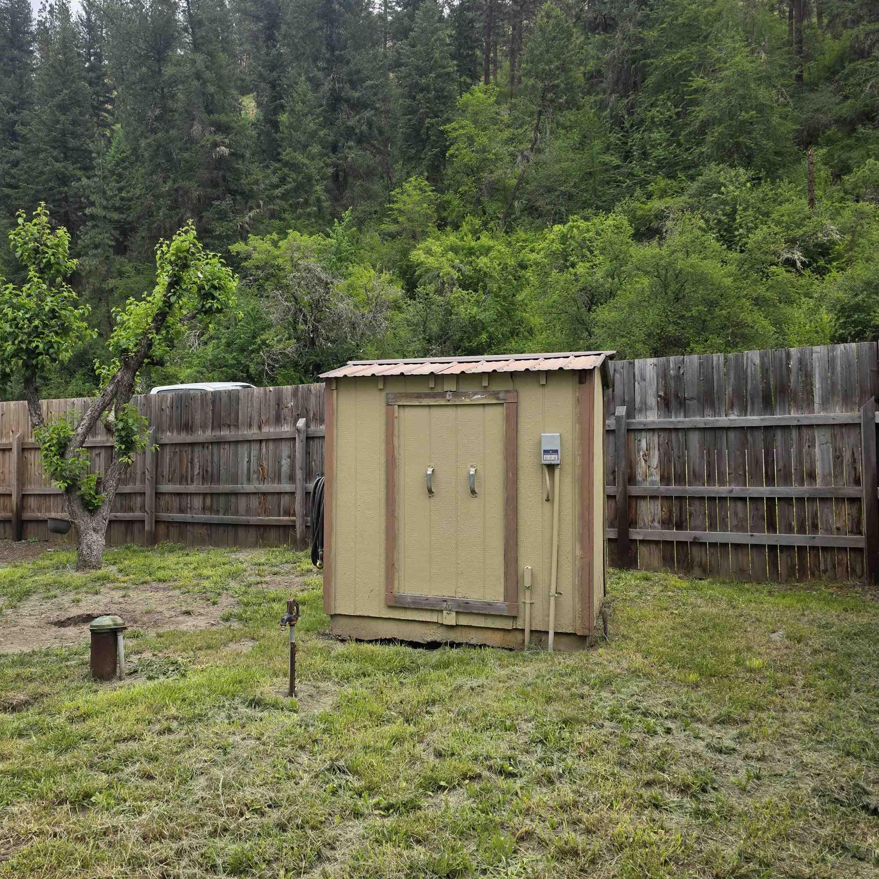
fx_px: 804
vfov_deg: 57.3
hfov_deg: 56.9
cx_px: 358
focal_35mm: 28
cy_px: 440
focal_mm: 6.3
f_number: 1.7
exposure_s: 1/2145
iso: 80
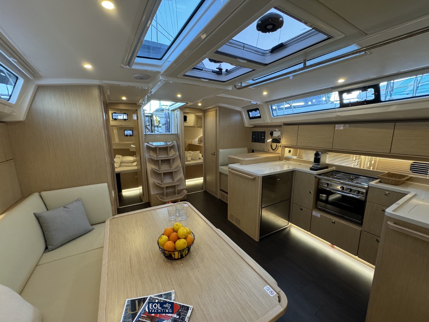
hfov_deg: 102.1
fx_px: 174
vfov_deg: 85.7
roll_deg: +0.4
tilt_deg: -10.1
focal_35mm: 14
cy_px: 161
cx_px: 214
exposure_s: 1/78
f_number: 2.2
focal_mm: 2.22
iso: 320
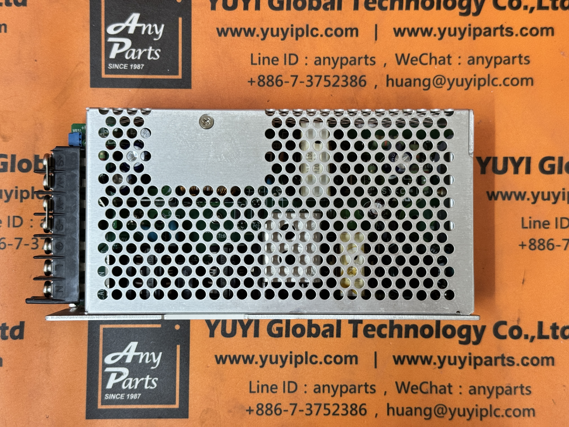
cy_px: 214
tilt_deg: -87.0
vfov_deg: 30.3
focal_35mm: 48
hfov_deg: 39.7
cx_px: 284
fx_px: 789
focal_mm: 6.76
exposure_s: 1/40
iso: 250
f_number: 1.78
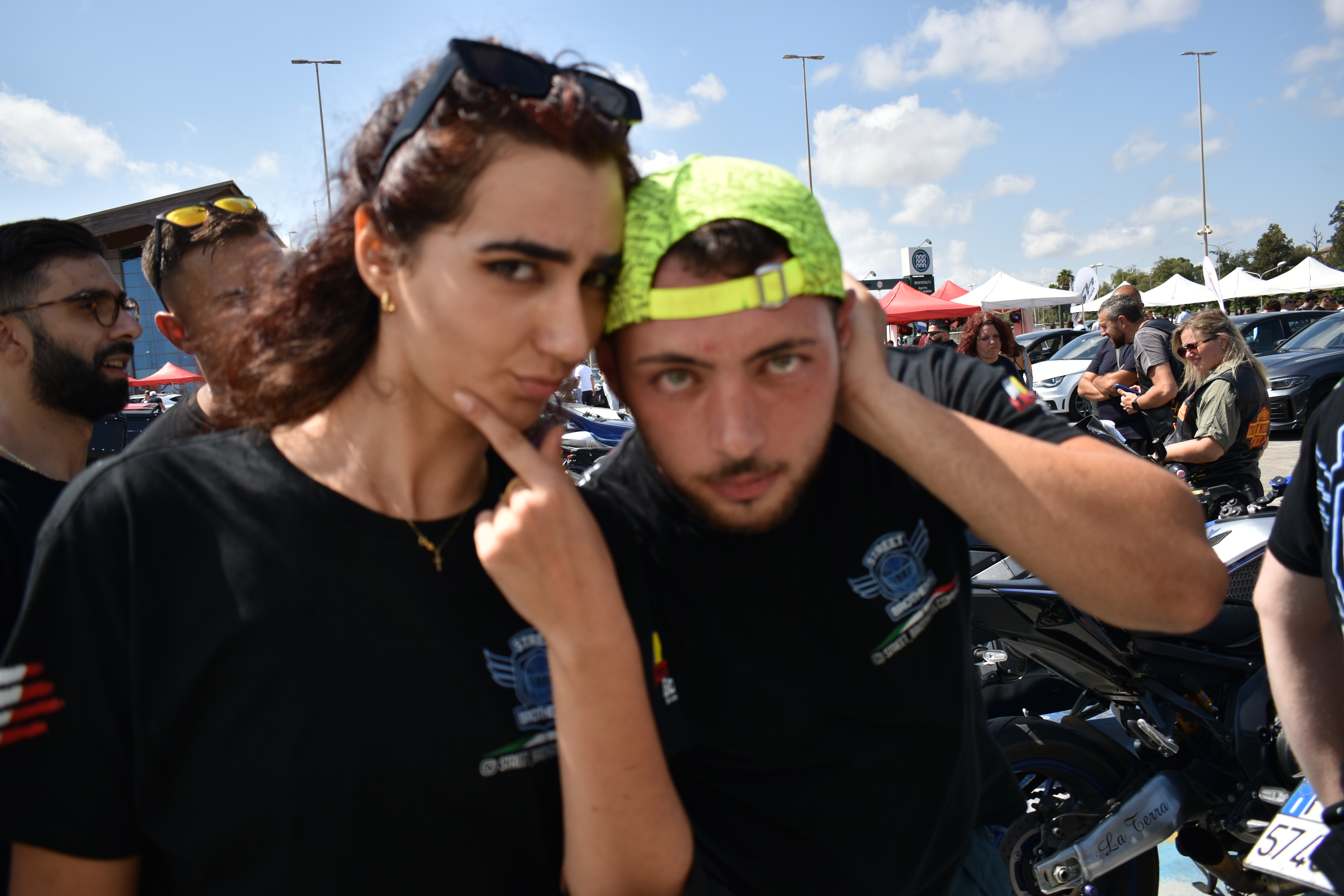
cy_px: 448
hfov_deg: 67.4
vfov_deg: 47.9
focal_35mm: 27
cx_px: 672
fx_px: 1008
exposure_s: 1/1000
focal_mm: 18
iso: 100
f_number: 3.5
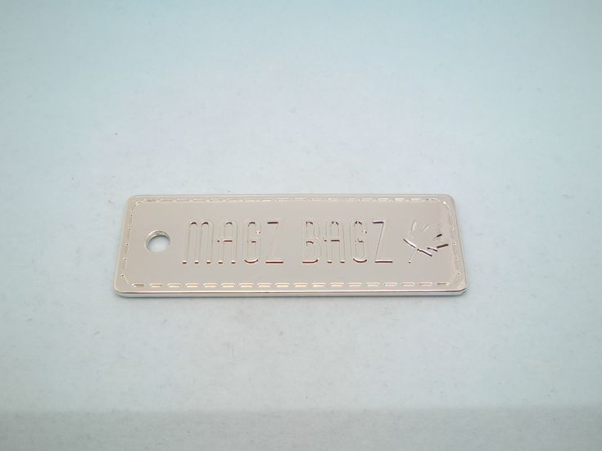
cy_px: 239
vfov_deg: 38.6
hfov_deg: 50.1
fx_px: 643
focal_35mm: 37
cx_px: 287
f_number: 2.8
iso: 100
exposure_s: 1/80
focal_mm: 5.58
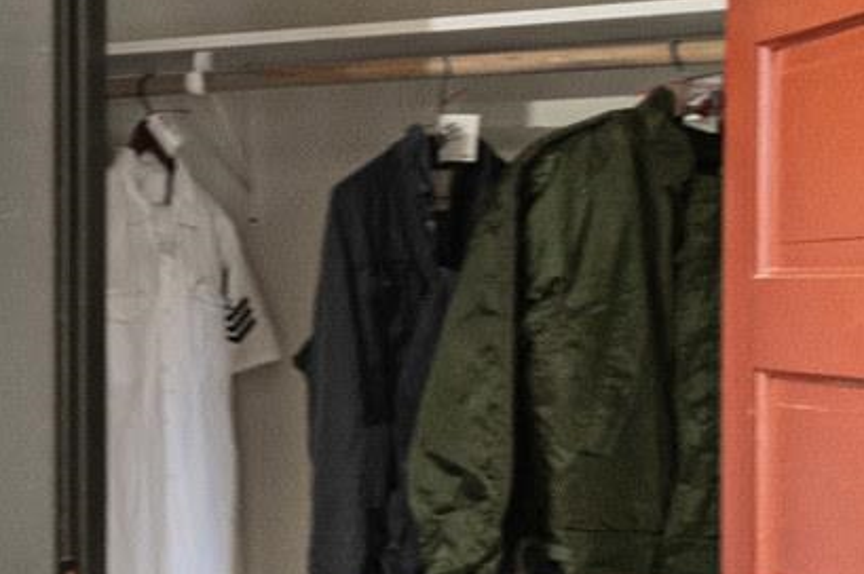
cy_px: 394
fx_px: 2494
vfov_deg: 13.1
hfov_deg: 14.7
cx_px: -1050
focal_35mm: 104
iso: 1600
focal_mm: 17
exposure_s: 1/5
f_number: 4.5
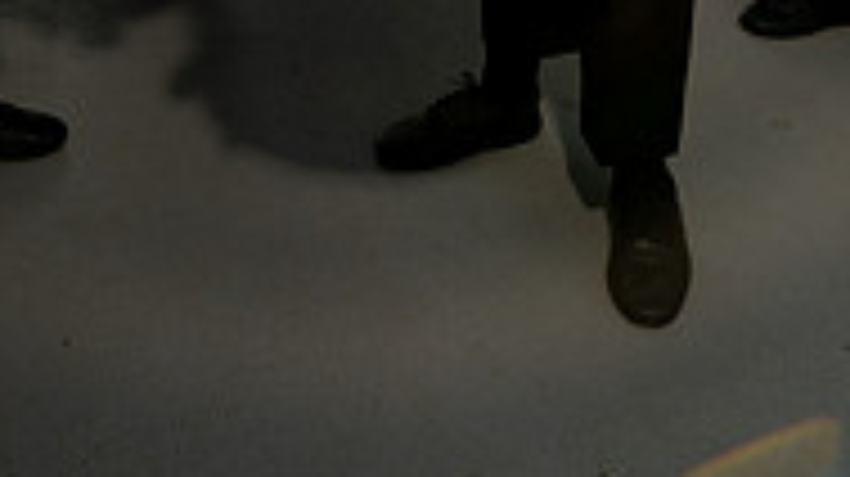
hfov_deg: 34.8
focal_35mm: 60
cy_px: -513
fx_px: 1351
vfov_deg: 15.4
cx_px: 337
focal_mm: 24
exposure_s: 1/250
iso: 100
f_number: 8
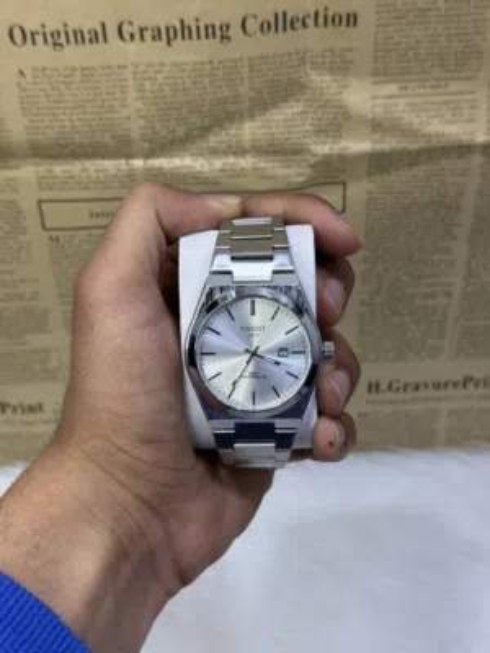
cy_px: 326
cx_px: 245
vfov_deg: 39.7
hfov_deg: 30.3
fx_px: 906
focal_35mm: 48
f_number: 1.78
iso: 100
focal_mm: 6.76
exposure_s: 1/100
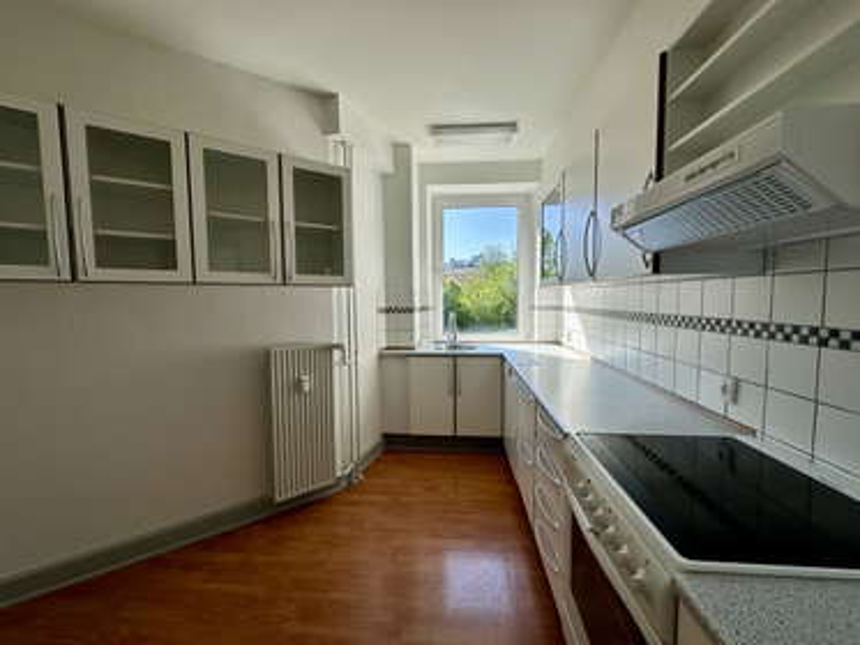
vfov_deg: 85.7
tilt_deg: -3.6
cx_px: 430
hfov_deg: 102.0
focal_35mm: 14
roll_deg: +0.7
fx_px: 348
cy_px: 322
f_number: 2.2
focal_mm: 2.22
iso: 40
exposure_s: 1/422
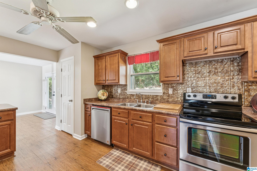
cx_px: 128
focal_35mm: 15
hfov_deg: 101.9
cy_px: 86
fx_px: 104
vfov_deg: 78.8
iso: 400
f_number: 13
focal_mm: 14.6
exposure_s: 1/2.5
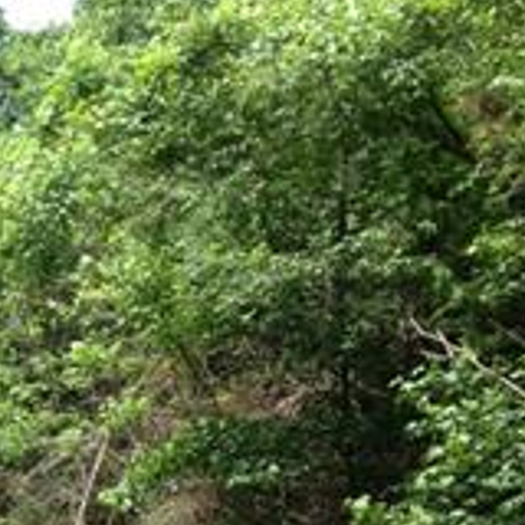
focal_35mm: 117
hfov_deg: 13.0
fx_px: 2008
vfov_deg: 14.6
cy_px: 558
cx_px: -505
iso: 50
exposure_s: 1/301
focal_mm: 4.12
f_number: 2.4
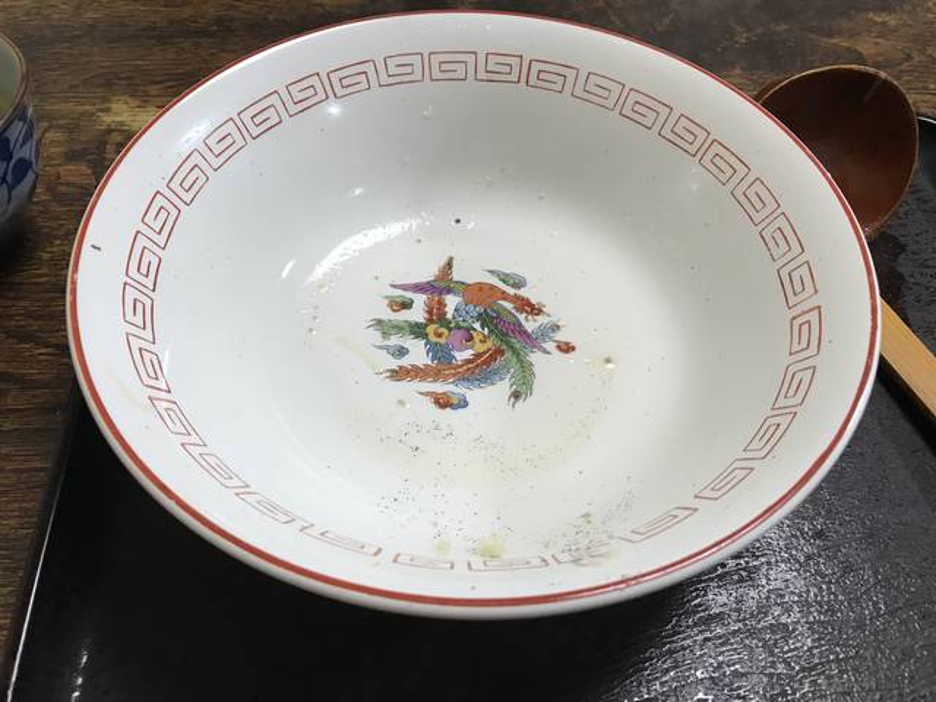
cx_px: 468
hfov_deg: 63.4
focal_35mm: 28
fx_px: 757
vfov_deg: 49.7
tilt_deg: -53.4
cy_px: 351
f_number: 1.8
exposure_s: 1/20
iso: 40
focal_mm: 3.99
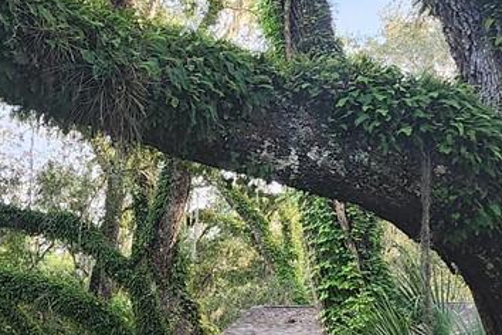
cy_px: 322
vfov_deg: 12.6
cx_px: 92
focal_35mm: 108
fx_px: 1506
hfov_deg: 18.7
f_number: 1.8
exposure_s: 1/180
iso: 64
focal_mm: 6.4
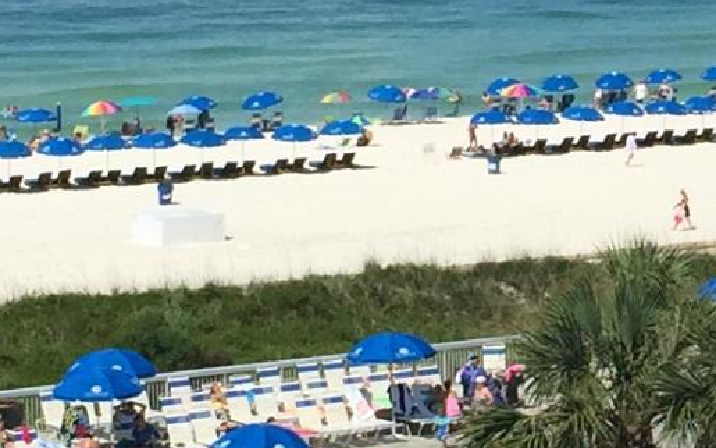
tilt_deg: -7.6
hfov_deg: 11.6
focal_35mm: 179
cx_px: 674
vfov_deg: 7.3
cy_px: 136
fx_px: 3493
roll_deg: -1.2
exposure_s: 1/3597
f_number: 2.2
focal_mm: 4.15
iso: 32
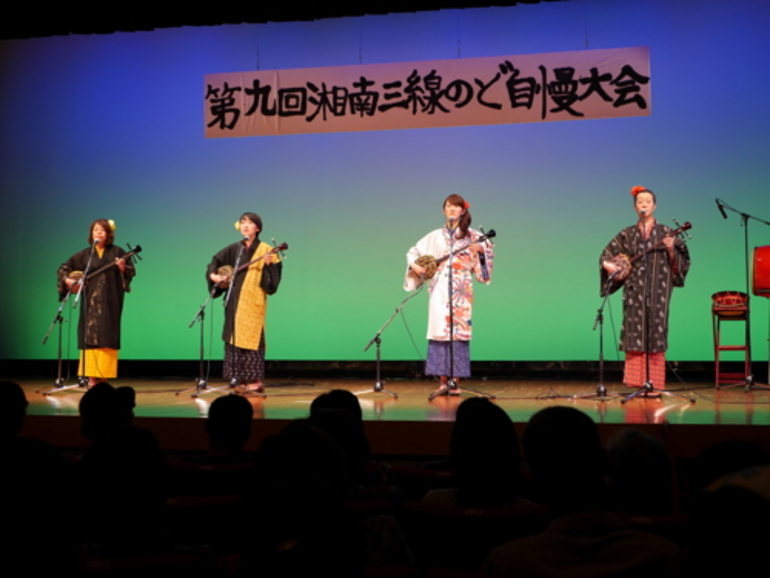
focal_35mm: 48
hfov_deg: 39.7
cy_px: 289
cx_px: 385
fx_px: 1068
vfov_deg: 30.3
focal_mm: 24
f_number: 2.8
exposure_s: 1/60
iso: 200
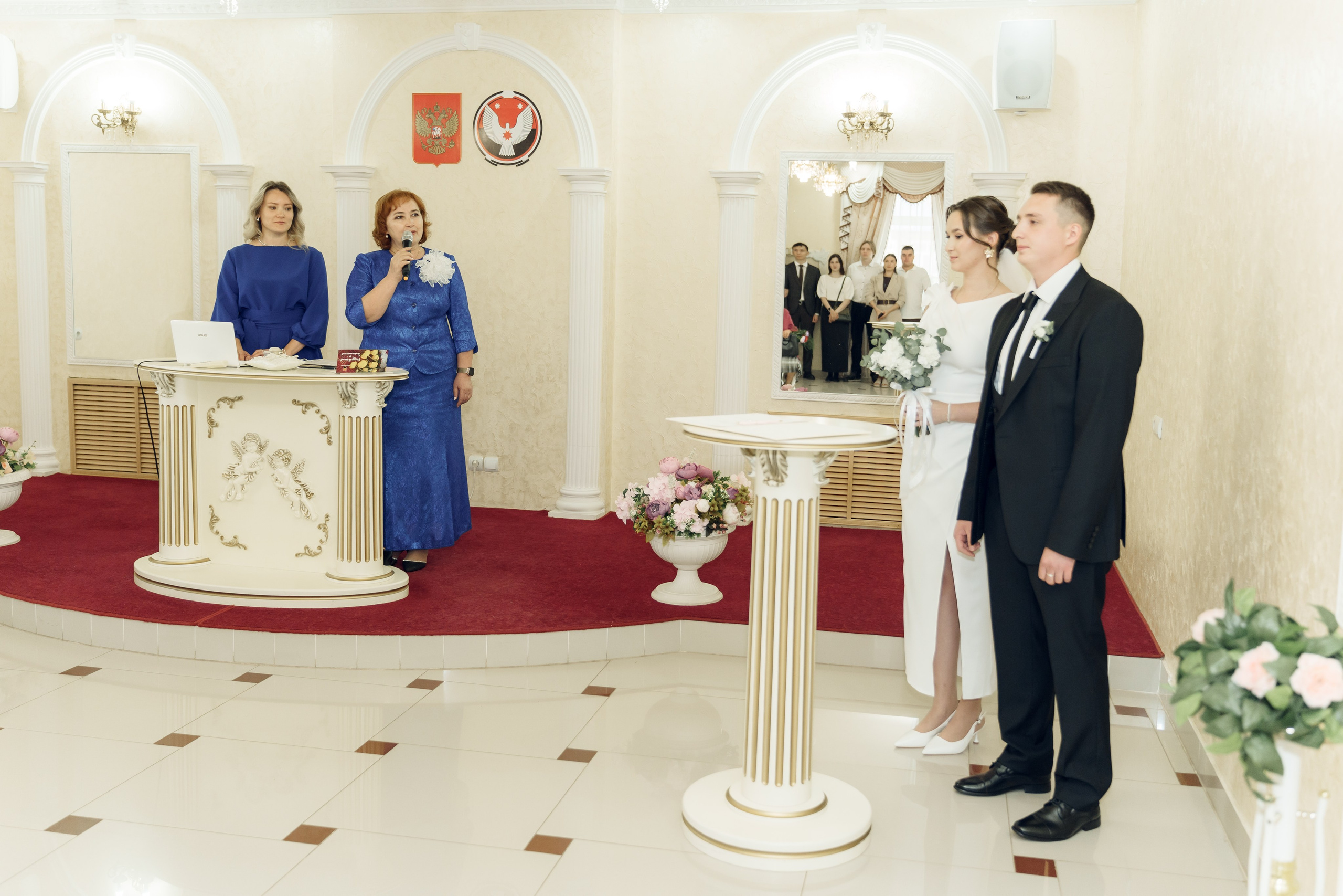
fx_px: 1245
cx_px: 671
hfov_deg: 56.7
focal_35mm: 33
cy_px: 423
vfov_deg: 39.5
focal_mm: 30
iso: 800
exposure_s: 1/200
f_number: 2.8
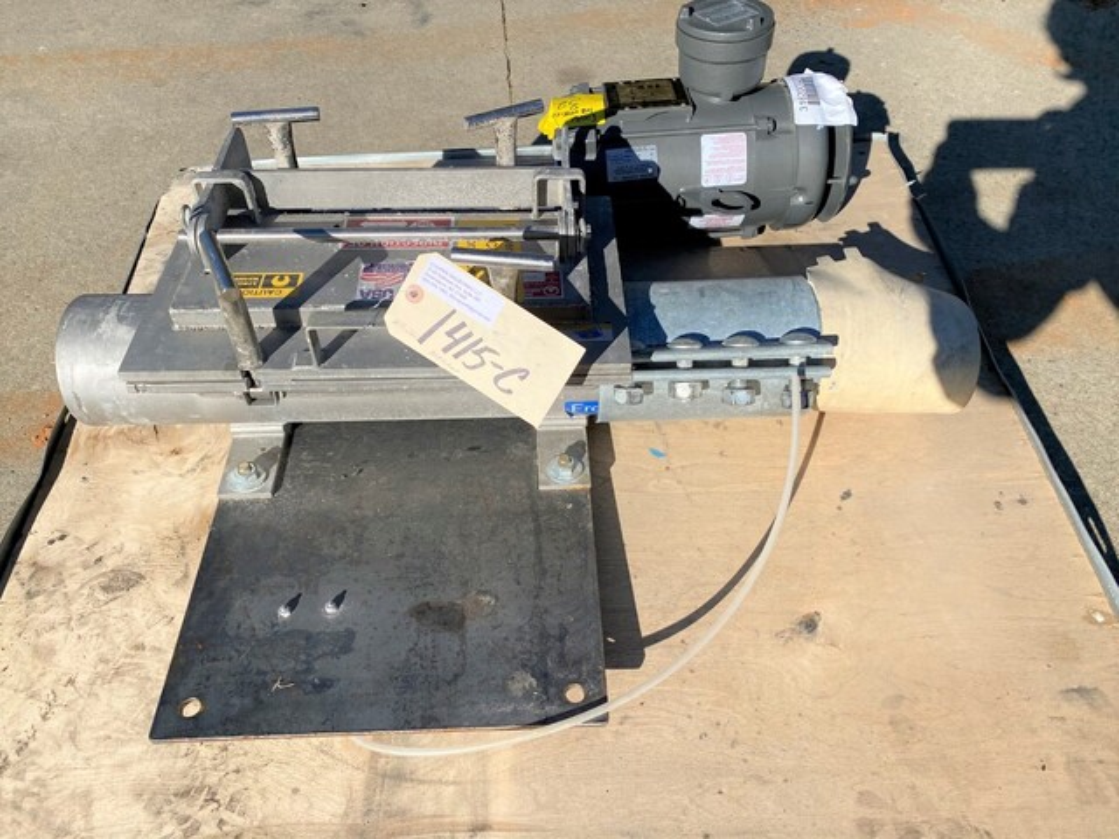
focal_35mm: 26
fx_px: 840
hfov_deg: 67.3
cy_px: 420
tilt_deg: -50.1
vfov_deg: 53.1
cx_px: 560
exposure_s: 1/4274
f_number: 1.8
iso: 32
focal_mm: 4.25
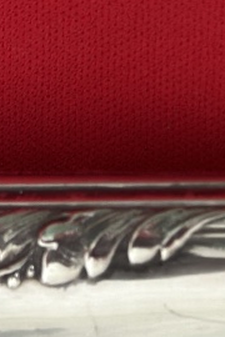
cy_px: 111
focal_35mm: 222
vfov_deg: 9.3
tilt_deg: -66.4
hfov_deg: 6.2
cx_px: 252
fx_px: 2081
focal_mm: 6.86
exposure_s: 1/60
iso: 125
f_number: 1.78
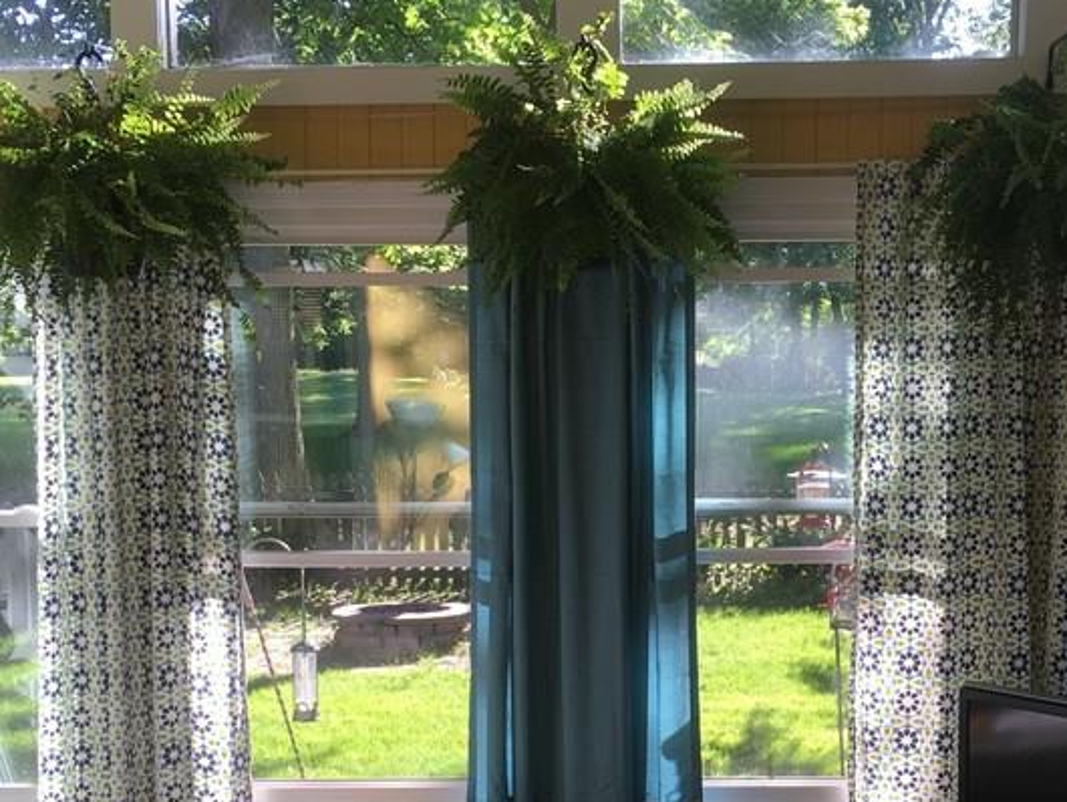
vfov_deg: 25.9
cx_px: 642
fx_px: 1727
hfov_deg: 34.2
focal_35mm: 56
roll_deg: -1.1
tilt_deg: -7.2
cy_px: 566
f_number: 2.2
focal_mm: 4.15
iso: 25
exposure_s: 1/120
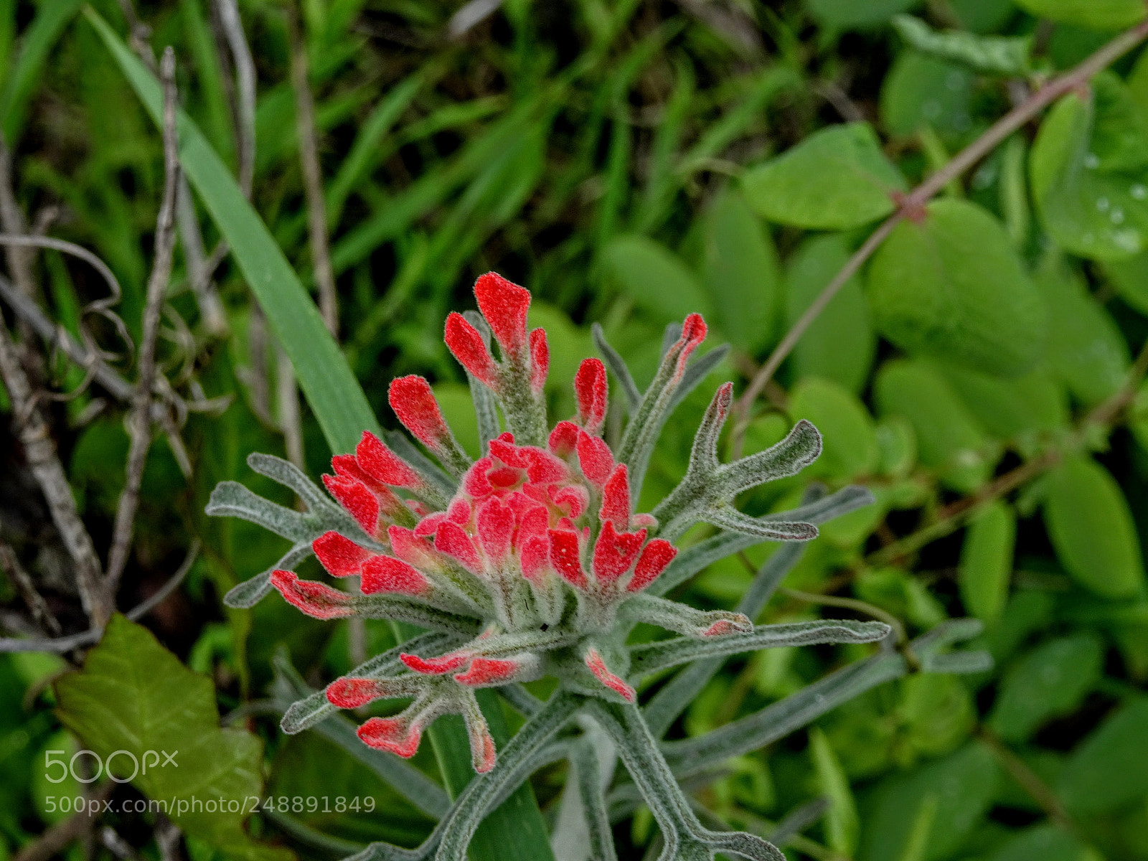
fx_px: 2255
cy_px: 430
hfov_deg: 28.6
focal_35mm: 68
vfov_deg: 21.6
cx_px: 574
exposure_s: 1/125
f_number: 4.5
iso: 80
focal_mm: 11.66
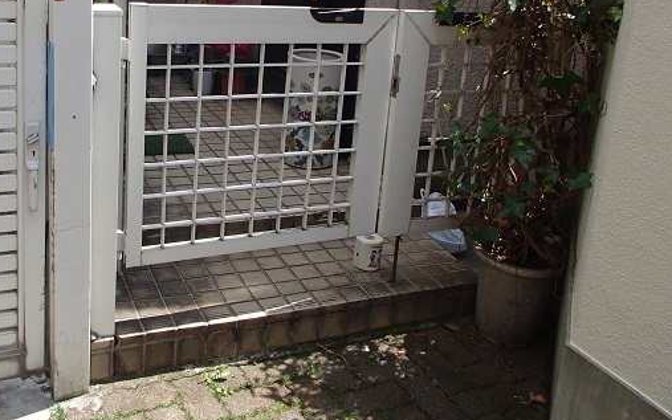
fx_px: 714
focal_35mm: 39
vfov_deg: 32.2
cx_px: 278
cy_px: 103
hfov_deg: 50.1
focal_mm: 5
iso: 100
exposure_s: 1/400
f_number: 3.9
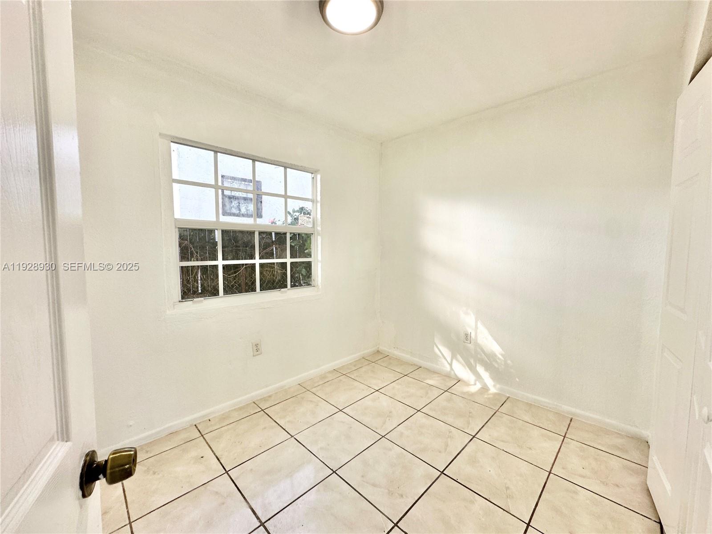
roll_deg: -0.3
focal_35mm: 14
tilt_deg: -4.0
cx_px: 356
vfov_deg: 85.7
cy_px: 267
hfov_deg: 102.1
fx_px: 288
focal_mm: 2.22
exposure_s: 1/120
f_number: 2.2
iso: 80
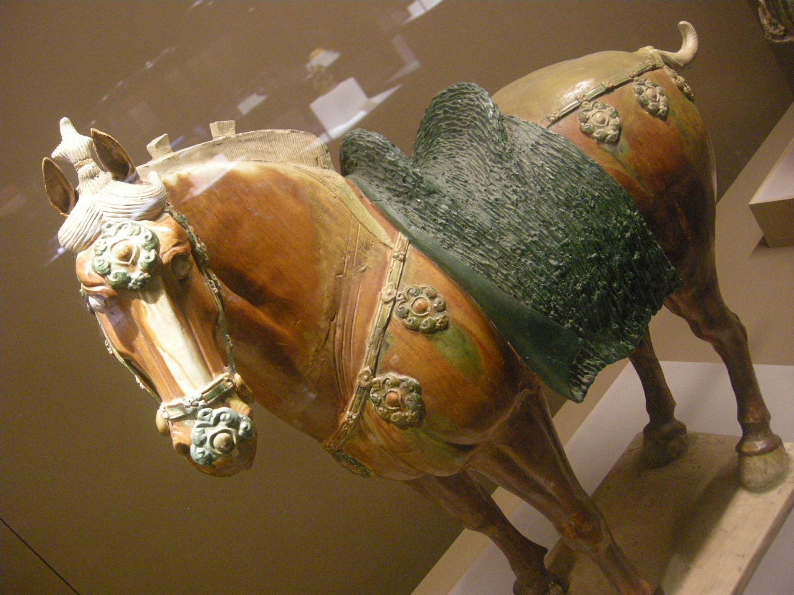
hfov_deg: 52.6
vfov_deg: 40.7
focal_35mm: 35
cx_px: 397
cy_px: 298
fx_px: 803
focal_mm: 7.5
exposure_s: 1/8
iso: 601
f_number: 2.7
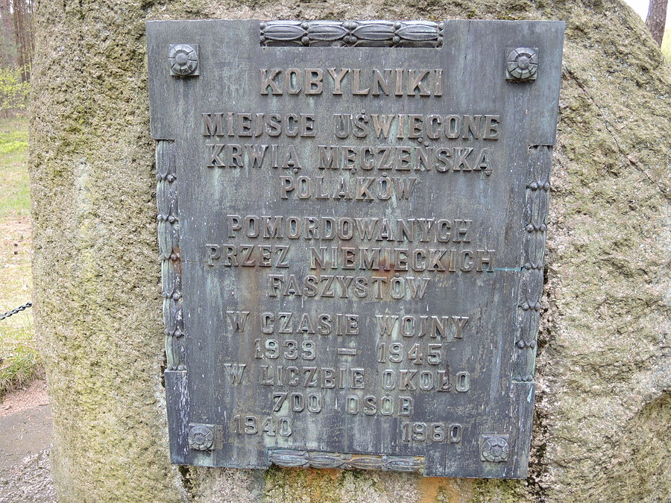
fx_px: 543
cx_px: 336
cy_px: 252
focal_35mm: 28
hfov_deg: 63.4
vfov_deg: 49.7
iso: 80
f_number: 2
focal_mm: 6
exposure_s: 1/60
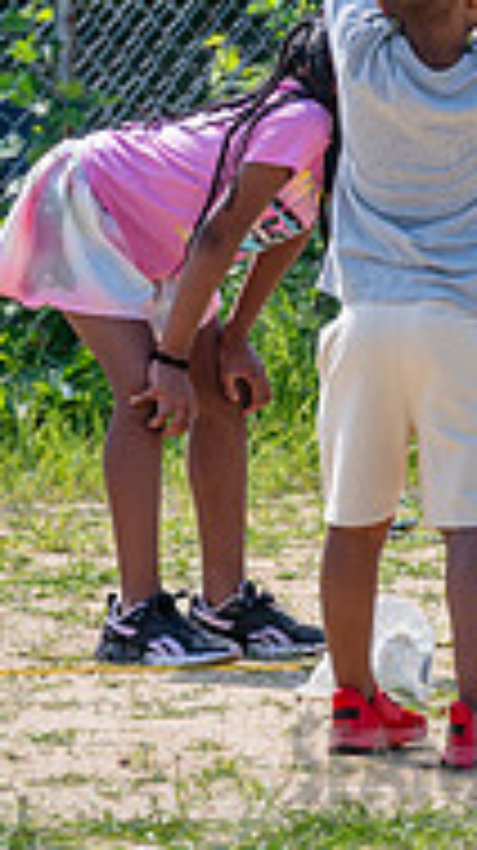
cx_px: 513
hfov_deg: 2.0
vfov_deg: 3.6
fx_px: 13567
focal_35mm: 602
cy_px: -216
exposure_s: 1/1000
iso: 400
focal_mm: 150
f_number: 5
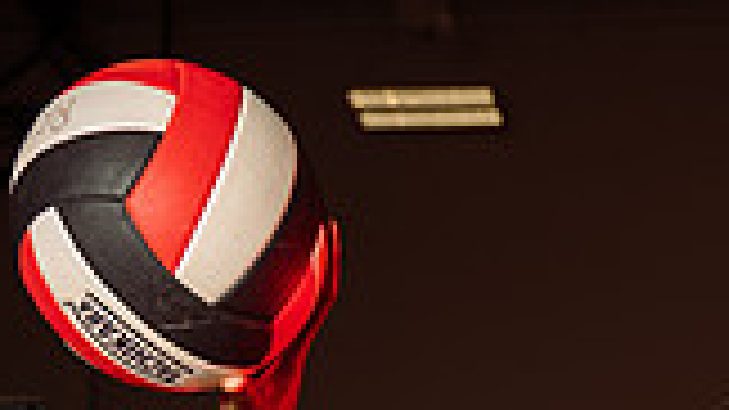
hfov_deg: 22.5
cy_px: 955
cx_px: 612
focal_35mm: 93
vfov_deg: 11.1
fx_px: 1797
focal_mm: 32
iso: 200
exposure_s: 1/250
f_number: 5
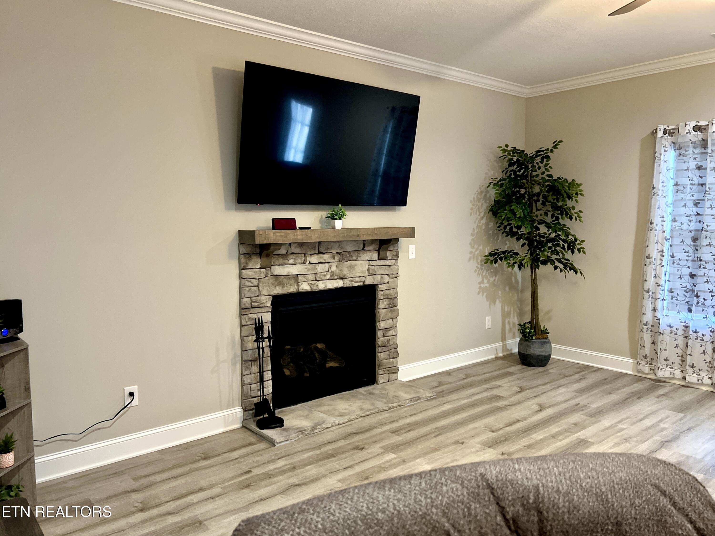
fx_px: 537
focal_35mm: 26
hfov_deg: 67.3
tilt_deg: -5.3
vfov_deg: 53.1
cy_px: 268
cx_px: 358
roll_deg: +1.5
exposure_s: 1/60
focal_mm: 5.7
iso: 400
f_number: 1.5
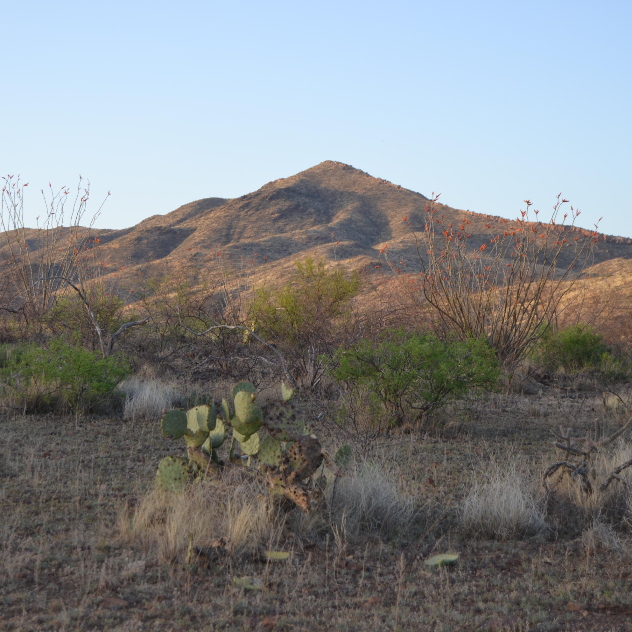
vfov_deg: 20.0
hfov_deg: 20.0
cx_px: 251
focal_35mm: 87
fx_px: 1790
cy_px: 315
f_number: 5.3
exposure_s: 1/125
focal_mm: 45
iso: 140
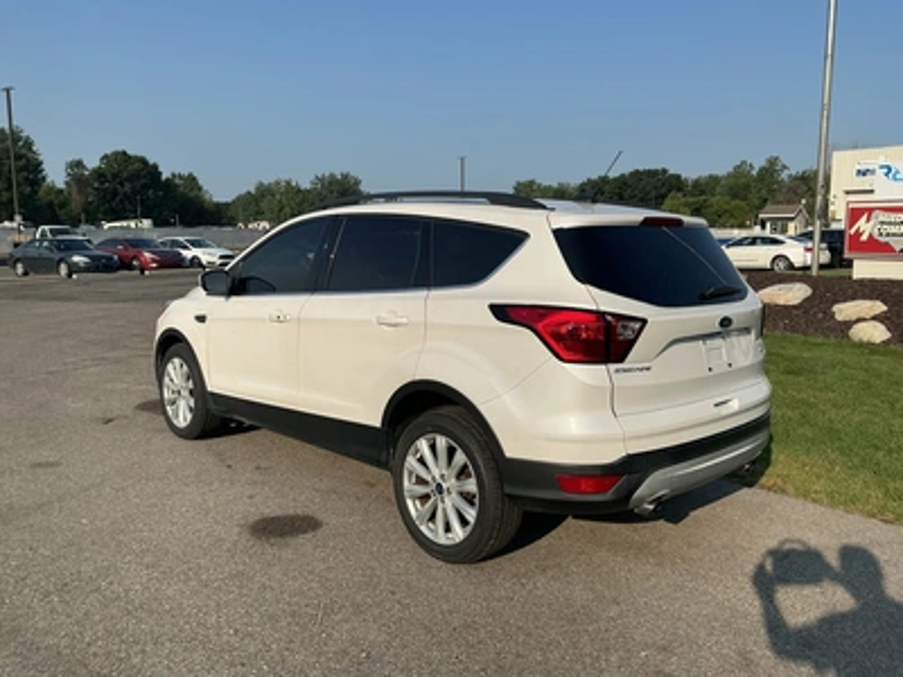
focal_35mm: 28
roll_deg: -0.7
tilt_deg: -7.2
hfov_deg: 63.4
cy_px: 338
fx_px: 730
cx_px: 452
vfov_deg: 49.7
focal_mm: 3
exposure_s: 1/2427
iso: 25
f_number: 1.8
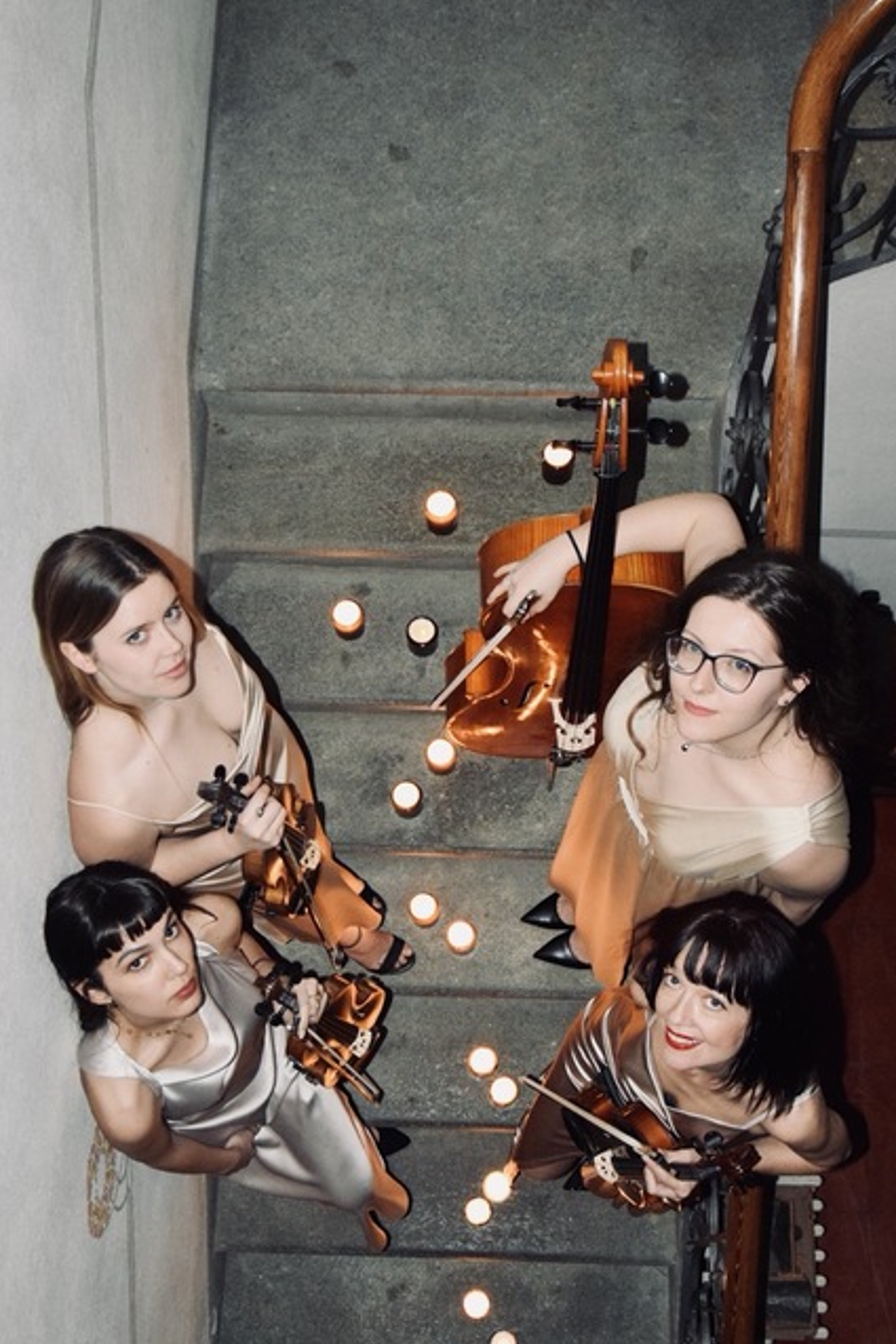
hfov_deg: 30.5
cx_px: 489
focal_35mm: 44
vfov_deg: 44.5
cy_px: 725
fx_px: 1643
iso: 3200
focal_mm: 26
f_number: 4
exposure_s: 1/60
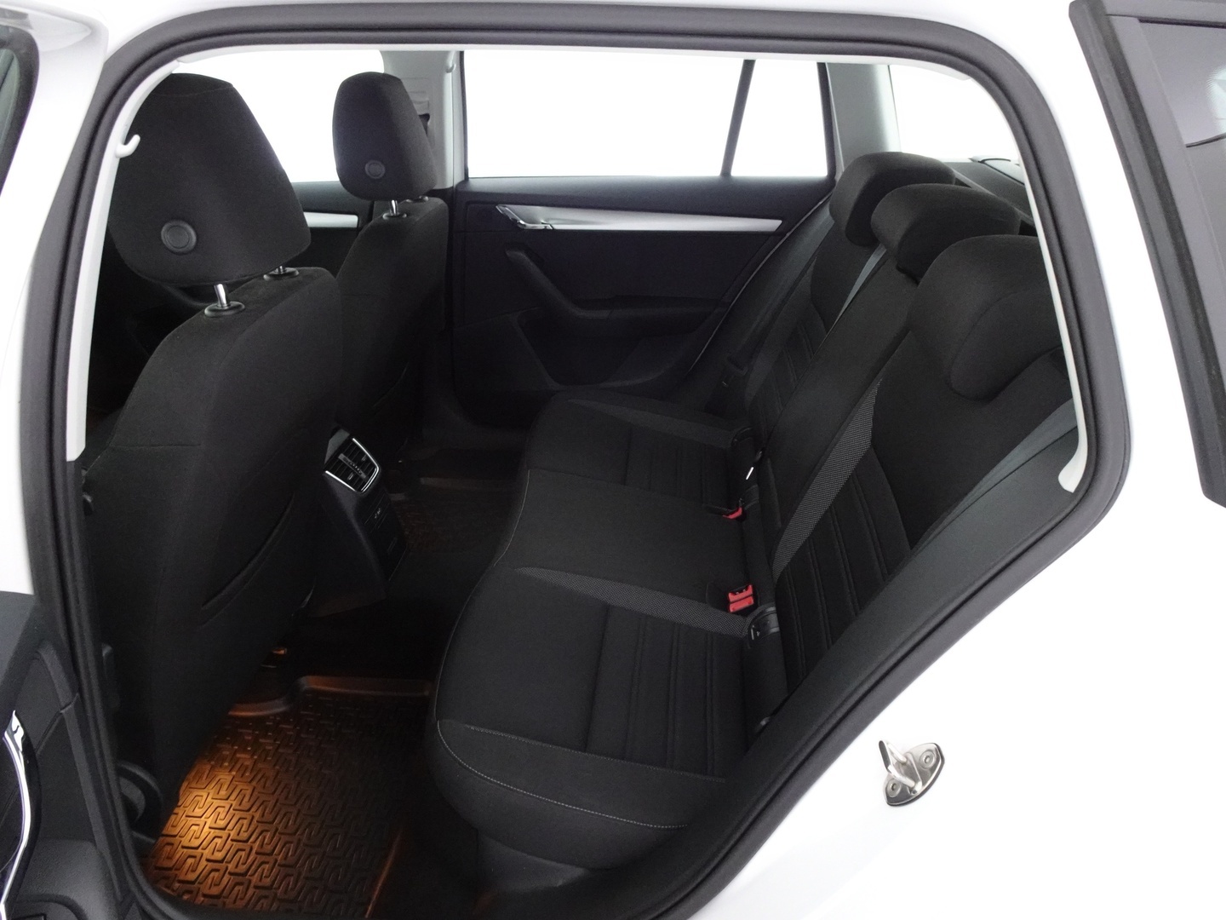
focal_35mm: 24
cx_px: 613
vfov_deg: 56.8
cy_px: 460
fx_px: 850
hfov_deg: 71.6
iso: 800
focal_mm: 4.25
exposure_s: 1/10
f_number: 3.5
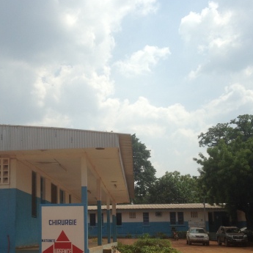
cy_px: 175
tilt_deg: +7.5
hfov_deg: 31.0
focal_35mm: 55
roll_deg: -0.9
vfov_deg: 30.8
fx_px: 455
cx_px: 107
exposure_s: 1/2262
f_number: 2.4
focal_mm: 4.12
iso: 50
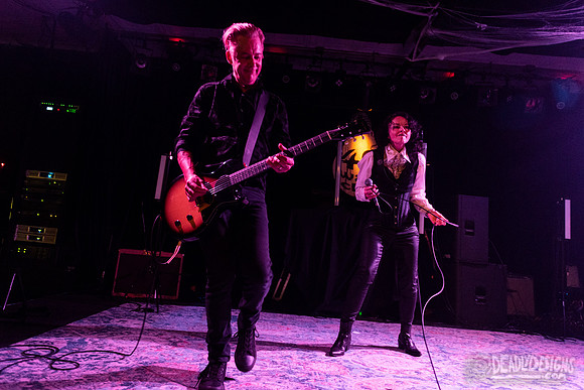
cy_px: 184
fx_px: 411
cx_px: 285
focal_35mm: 25
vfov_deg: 50.8
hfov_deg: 70.8
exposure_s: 1/100
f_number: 3.2
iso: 3200
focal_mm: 24
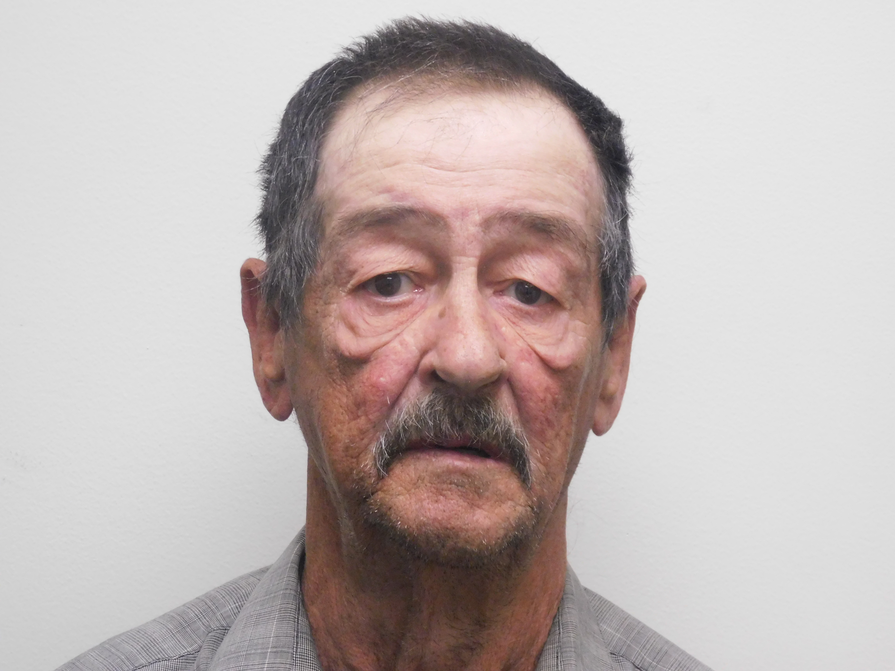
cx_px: 448
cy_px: 336
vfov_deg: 12.9
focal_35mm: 115
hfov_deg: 17.1
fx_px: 2973
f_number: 4.8
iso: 720
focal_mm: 20.3
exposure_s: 1/30
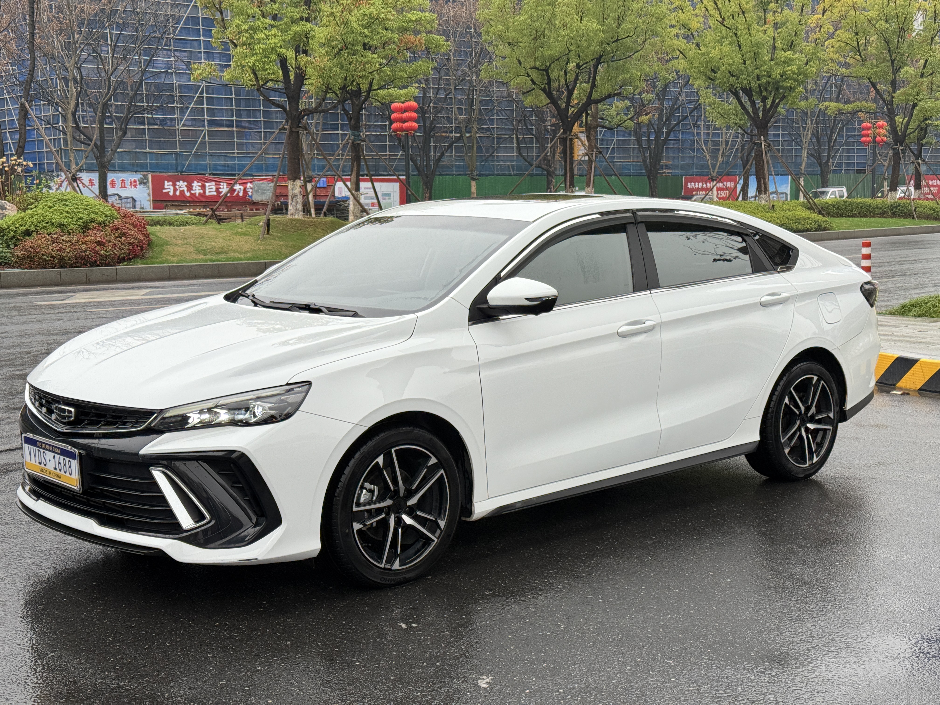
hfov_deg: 39.7
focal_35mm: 48
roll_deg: +1.6
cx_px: 470
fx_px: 1303
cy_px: 352
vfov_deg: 30.3
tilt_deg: -6.5
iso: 64
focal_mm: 6.76
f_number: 1.78
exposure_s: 1/243
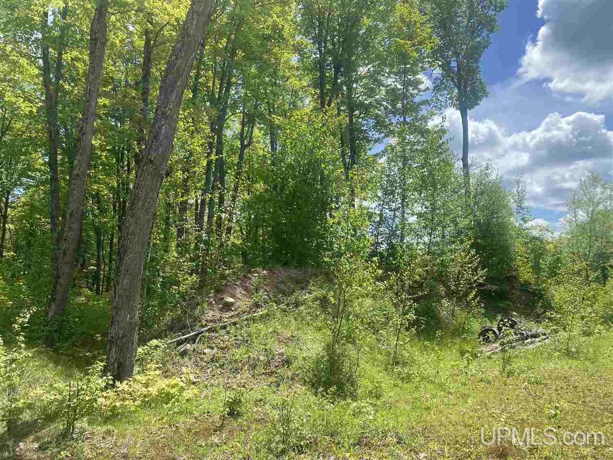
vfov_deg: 53.1
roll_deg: +1.8
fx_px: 460
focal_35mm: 26
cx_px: 306
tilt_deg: +6.4
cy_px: 230
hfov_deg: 67.3
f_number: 1.8
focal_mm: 4.25
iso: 32
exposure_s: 1/1927
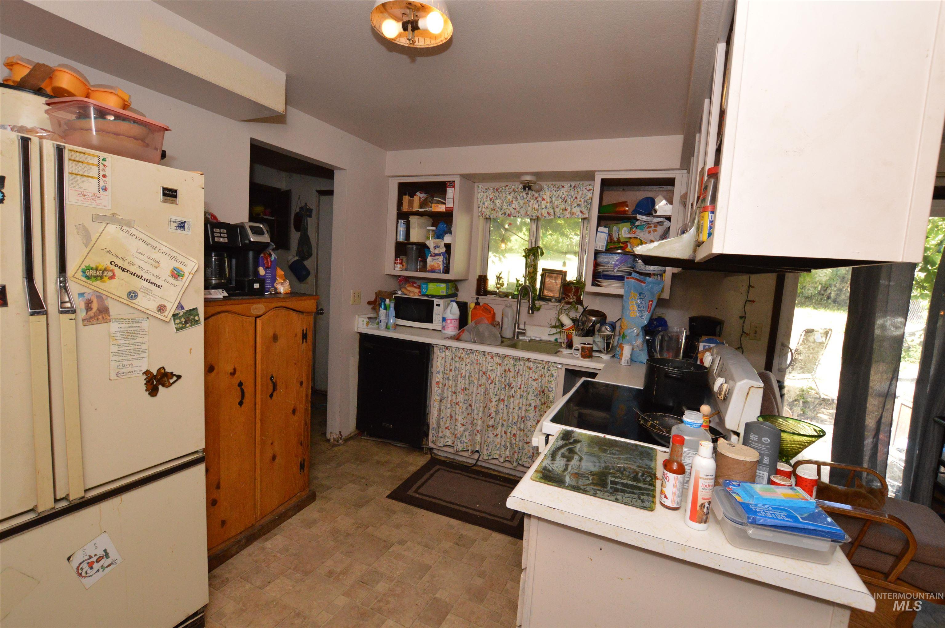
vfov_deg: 77.2
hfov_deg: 100.4
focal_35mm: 15
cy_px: 314
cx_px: 472
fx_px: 393
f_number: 8
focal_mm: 10
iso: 1600
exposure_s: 1/200
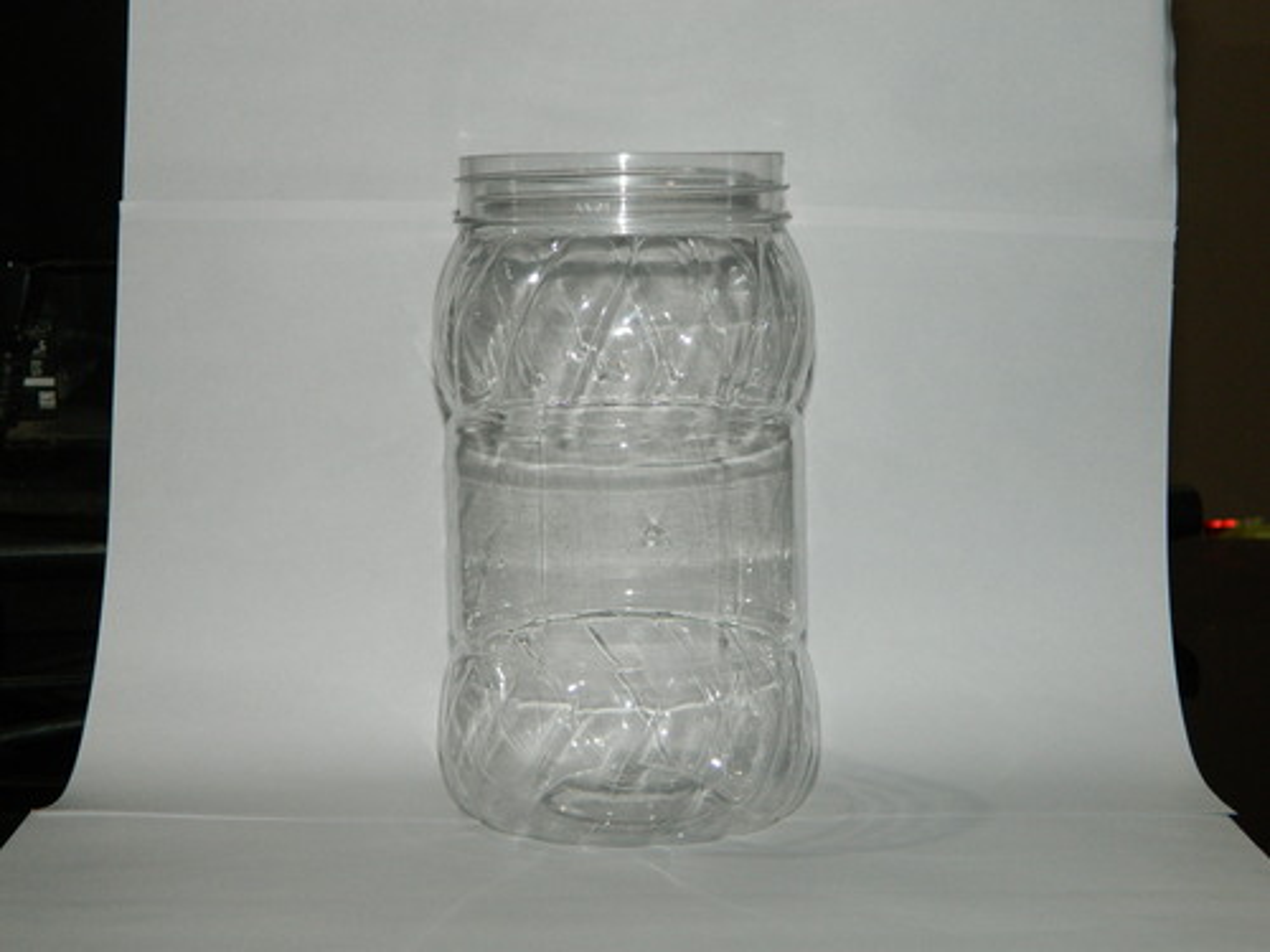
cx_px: 635
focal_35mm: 70
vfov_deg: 21.0
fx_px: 2568
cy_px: 476
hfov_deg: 27.8
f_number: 4
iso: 200
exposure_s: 1/50
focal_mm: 12.6
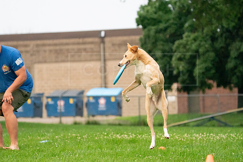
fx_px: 1606
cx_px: 116
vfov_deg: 5.8
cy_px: 78
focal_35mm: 238
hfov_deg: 8.7
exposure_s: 1/2000
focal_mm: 200
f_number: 5.6
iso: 6400
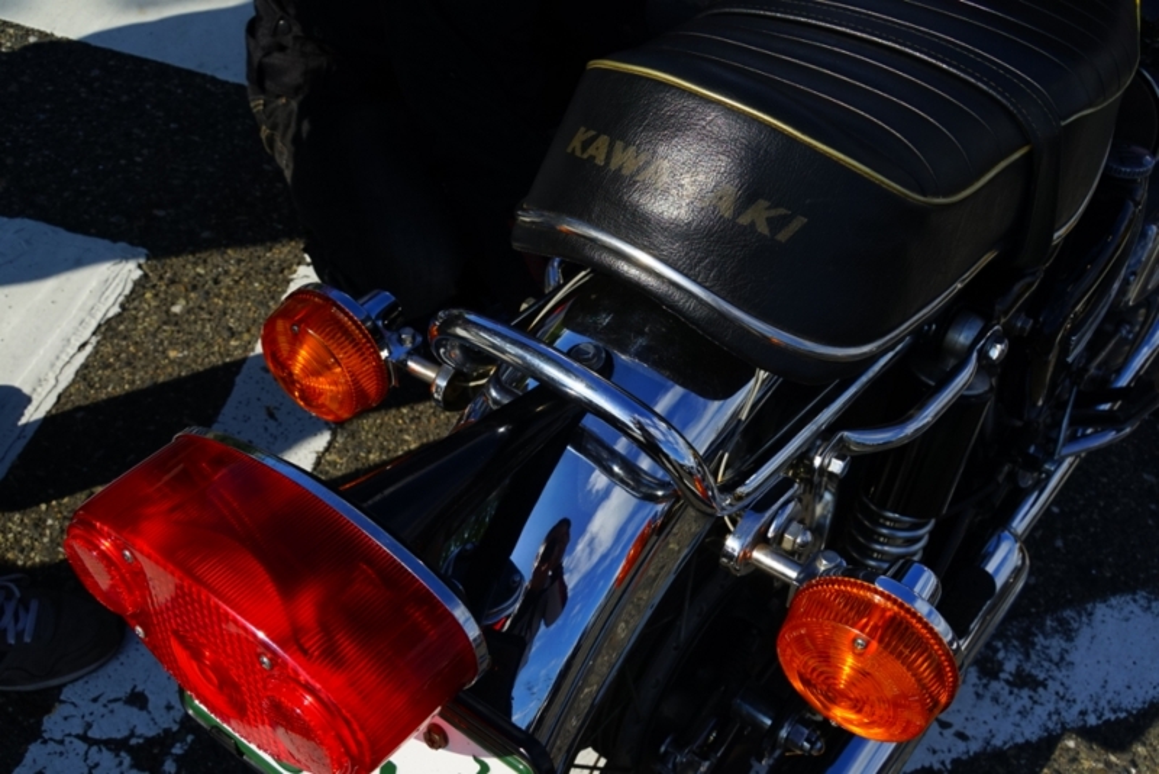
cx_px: 580
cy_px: 387
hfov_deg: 55.8
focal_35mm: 34
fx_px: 1095
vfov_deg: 38.9
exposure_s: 1/250
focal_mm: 23
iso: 100
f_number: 11
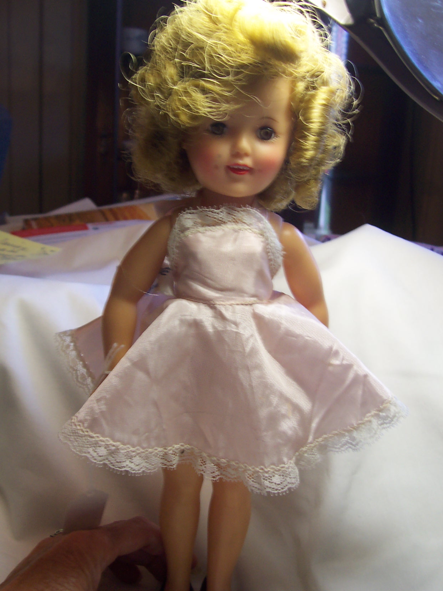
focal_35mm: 37
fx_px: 631
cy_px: 296
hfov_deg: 38.7
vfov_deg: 50.1
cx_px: 222
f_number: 2.8
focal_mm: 5.6
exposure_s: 1/45
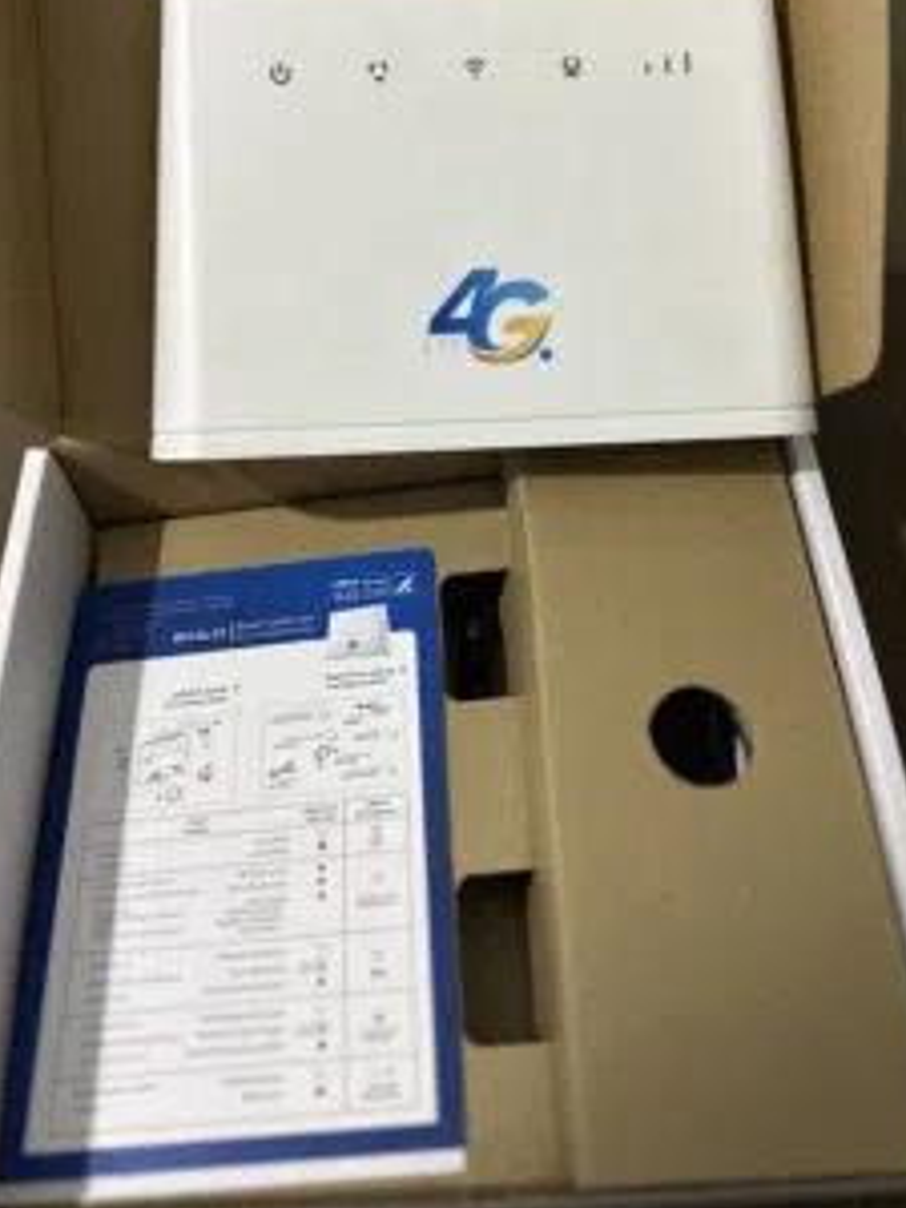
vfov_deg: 56.0
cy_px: 435
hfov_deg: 44.2
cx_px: 459
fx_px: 1117
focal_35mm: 32
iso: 640
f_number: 1.78
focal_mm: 6.86
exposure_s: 1/50
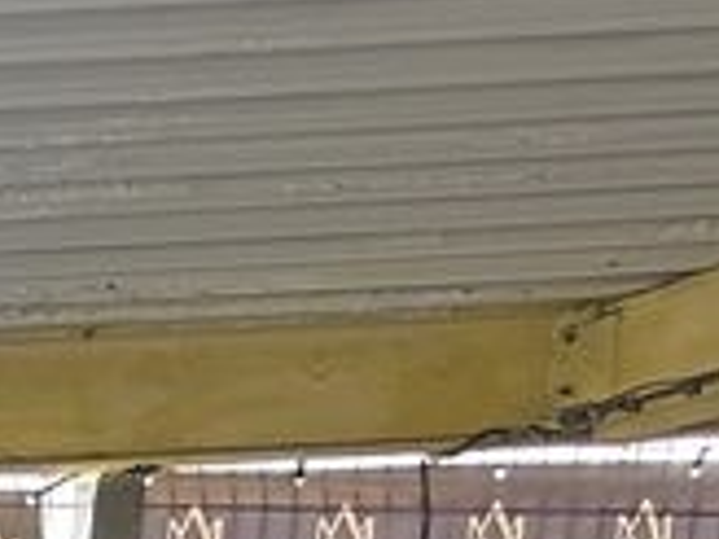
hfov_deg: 8.4
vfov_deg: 7.0
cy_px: 1946
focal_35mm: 176
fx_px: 3656
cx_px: -1798
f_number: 1.78
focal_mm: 6.86
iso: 100
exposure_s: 1/100
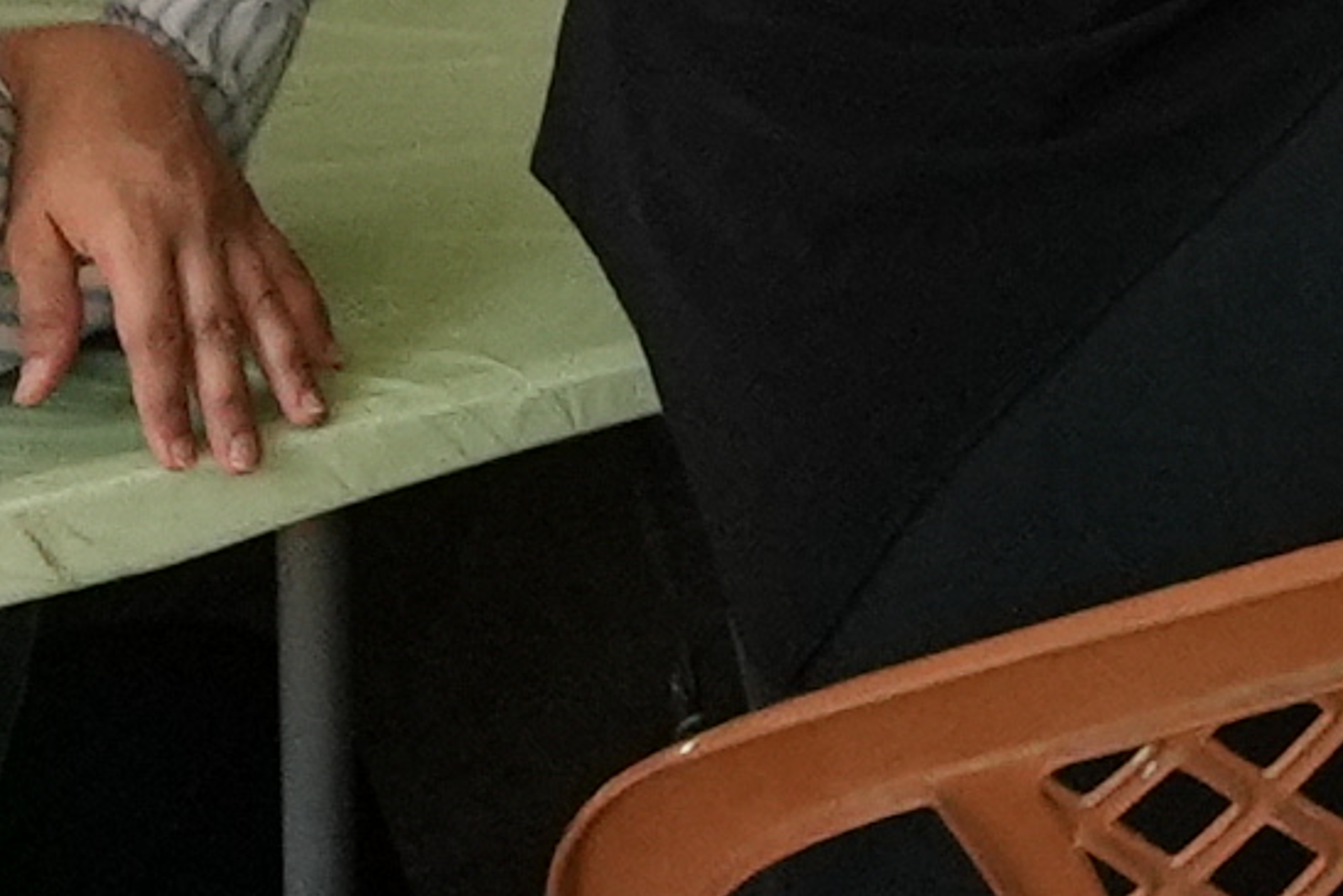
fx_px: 4627
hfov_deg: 13.4
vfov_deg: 9.2
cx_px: 2944
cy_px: -1677
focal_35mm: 124
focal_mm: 16
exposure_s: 1/8000
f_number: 1.8
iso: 5000
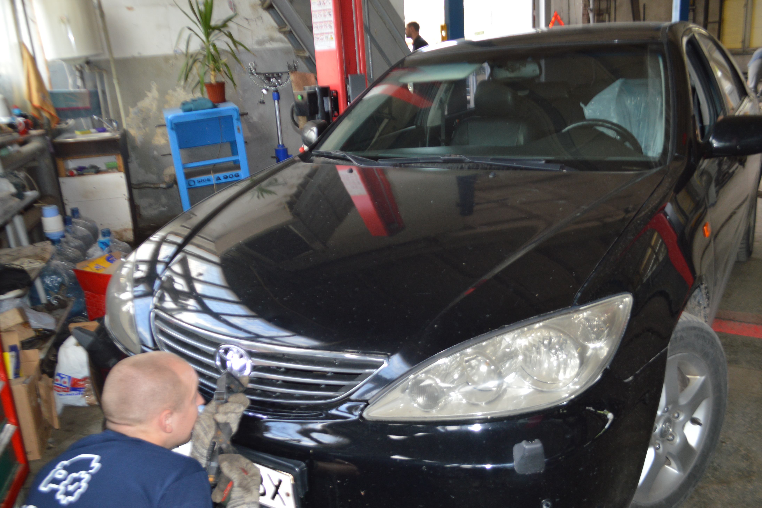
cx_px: 377
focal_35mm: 31
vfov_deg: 42.3
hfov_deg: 60.3
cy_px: 248
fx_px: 656
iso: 400
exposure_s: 1/100
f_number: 4
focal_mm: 20
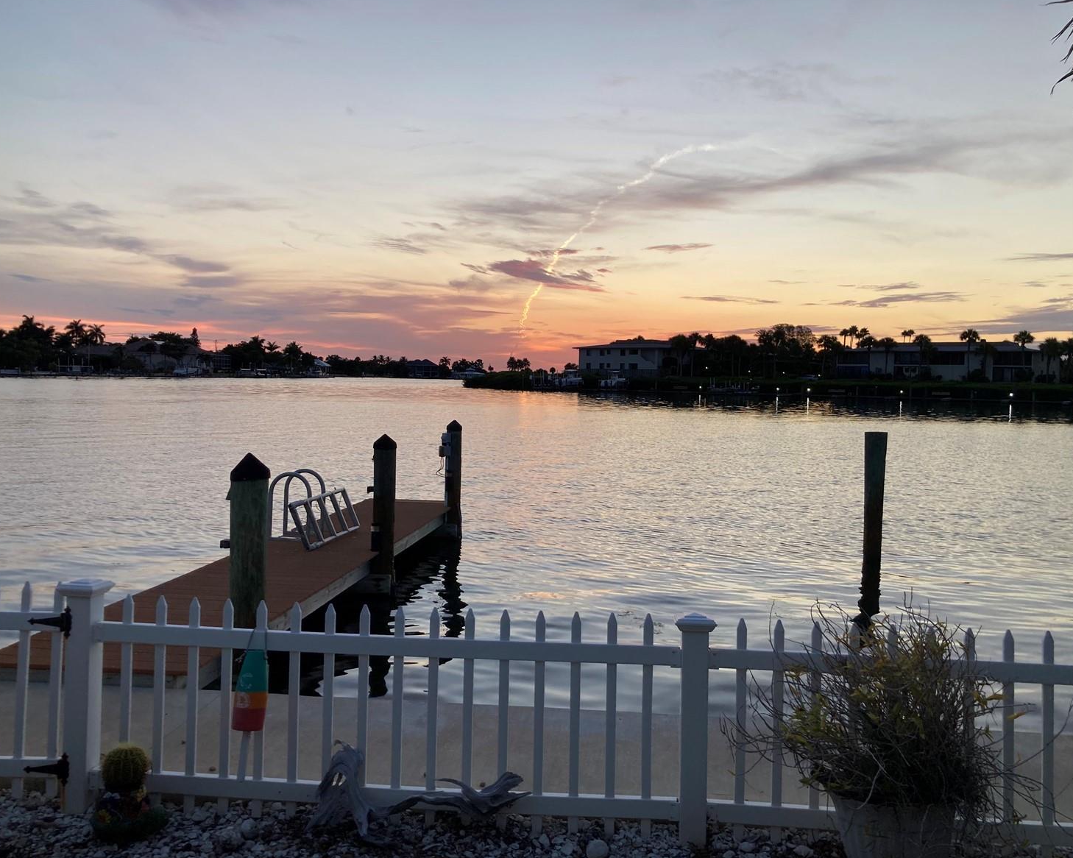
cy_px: 430
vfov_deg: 48.5
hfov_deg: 58.7
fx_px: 953
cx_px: 566
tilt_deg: -3.0
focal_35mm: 30
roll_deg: -2.0
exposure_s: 1/121
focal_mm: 3.99
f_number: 1.8
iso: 32
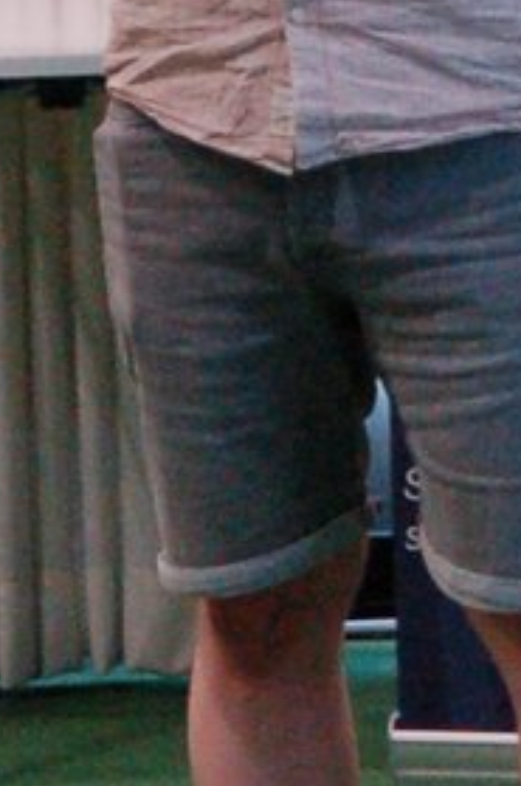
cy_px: -518
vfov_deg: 3.8
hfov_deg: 2.5
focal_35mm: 538
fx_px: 11722
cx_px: 656
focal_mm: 50
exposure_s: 1/125
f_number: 2.8
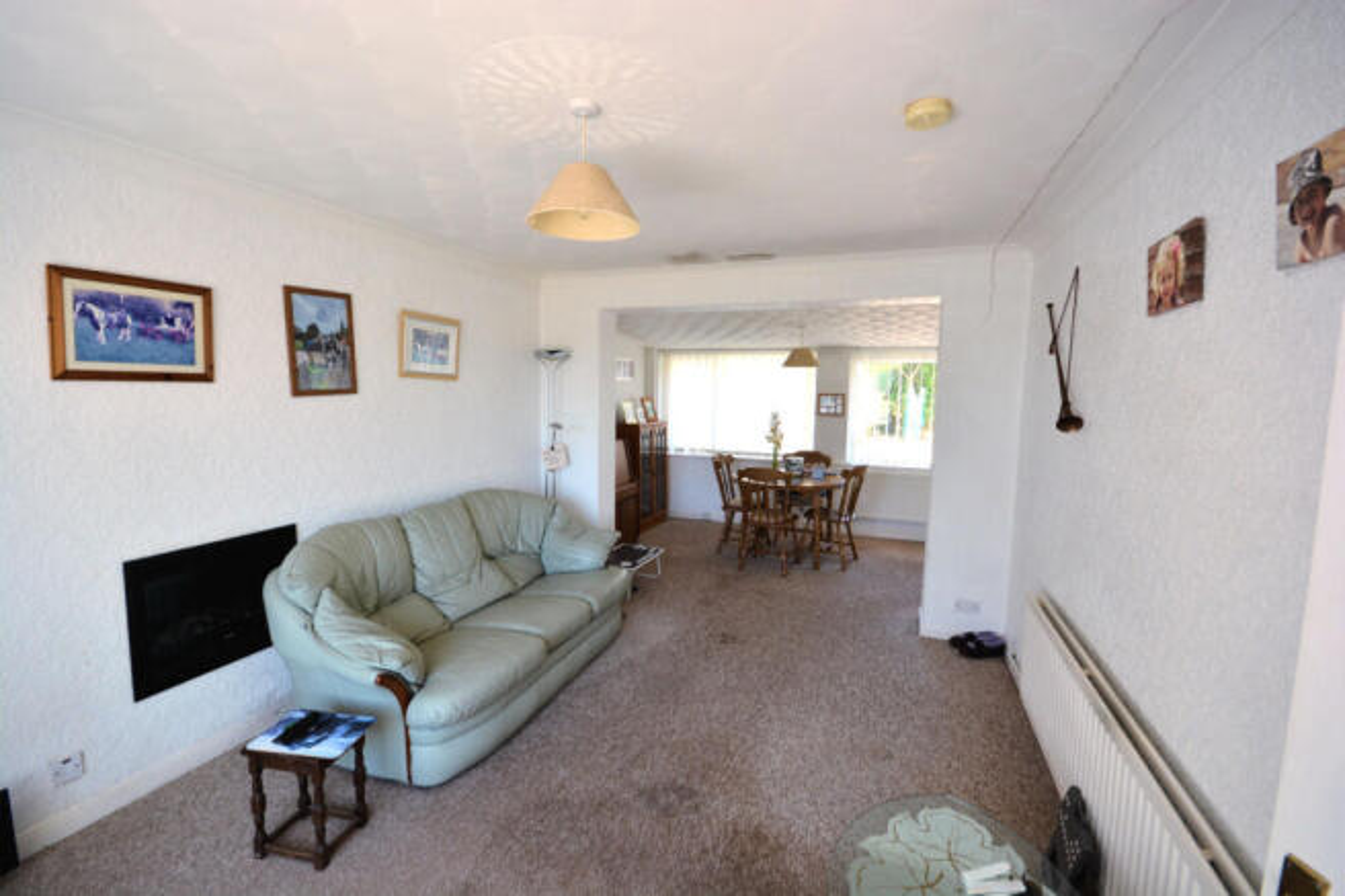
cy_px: 448
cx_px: 672
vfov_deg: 77.3
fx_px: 560
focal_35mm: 15
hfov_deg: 100.4
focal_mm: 10
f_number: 8
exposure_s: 1/80
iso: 400
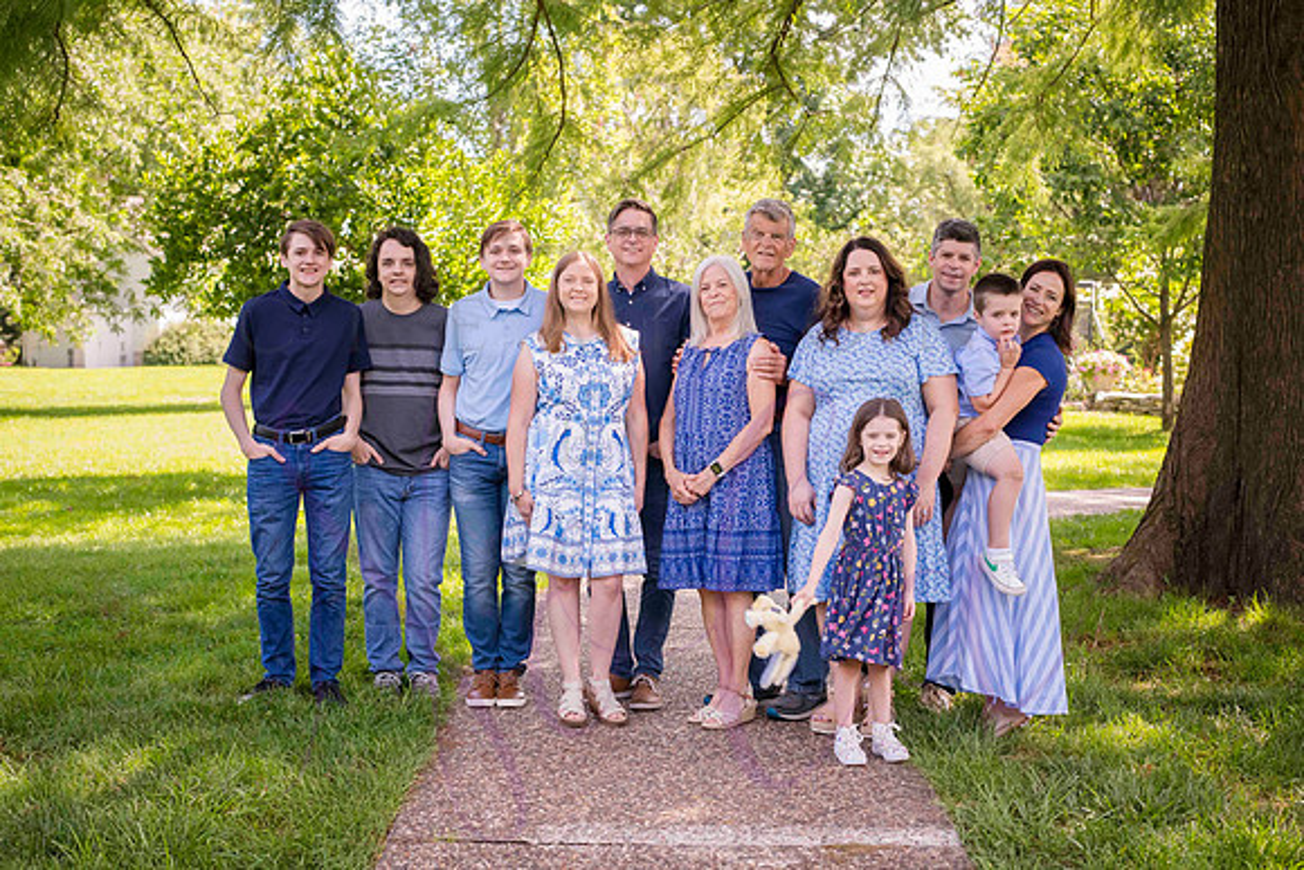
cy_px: 435
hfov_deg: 39.6
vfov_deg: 27.0
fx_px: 1811
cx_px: 652
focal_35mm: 50
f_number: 4.5
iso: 400
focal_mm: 50
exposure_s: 1/320
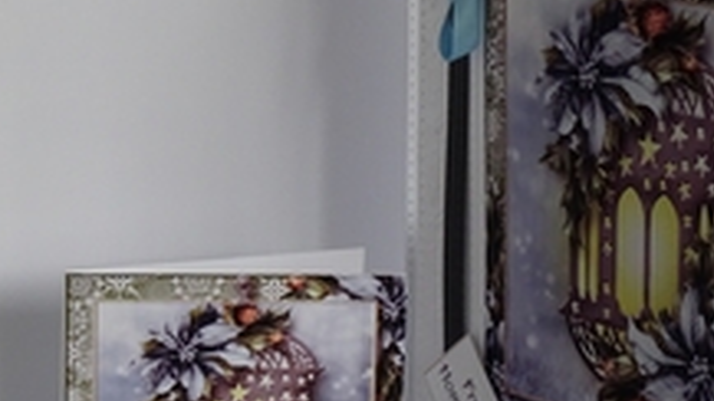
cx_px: 609
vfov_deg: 8.1
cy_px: 225
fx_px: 2821
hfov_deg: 14.3
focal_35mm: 149
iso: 320
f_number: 4.5
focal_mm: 11.32
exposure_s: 1/80
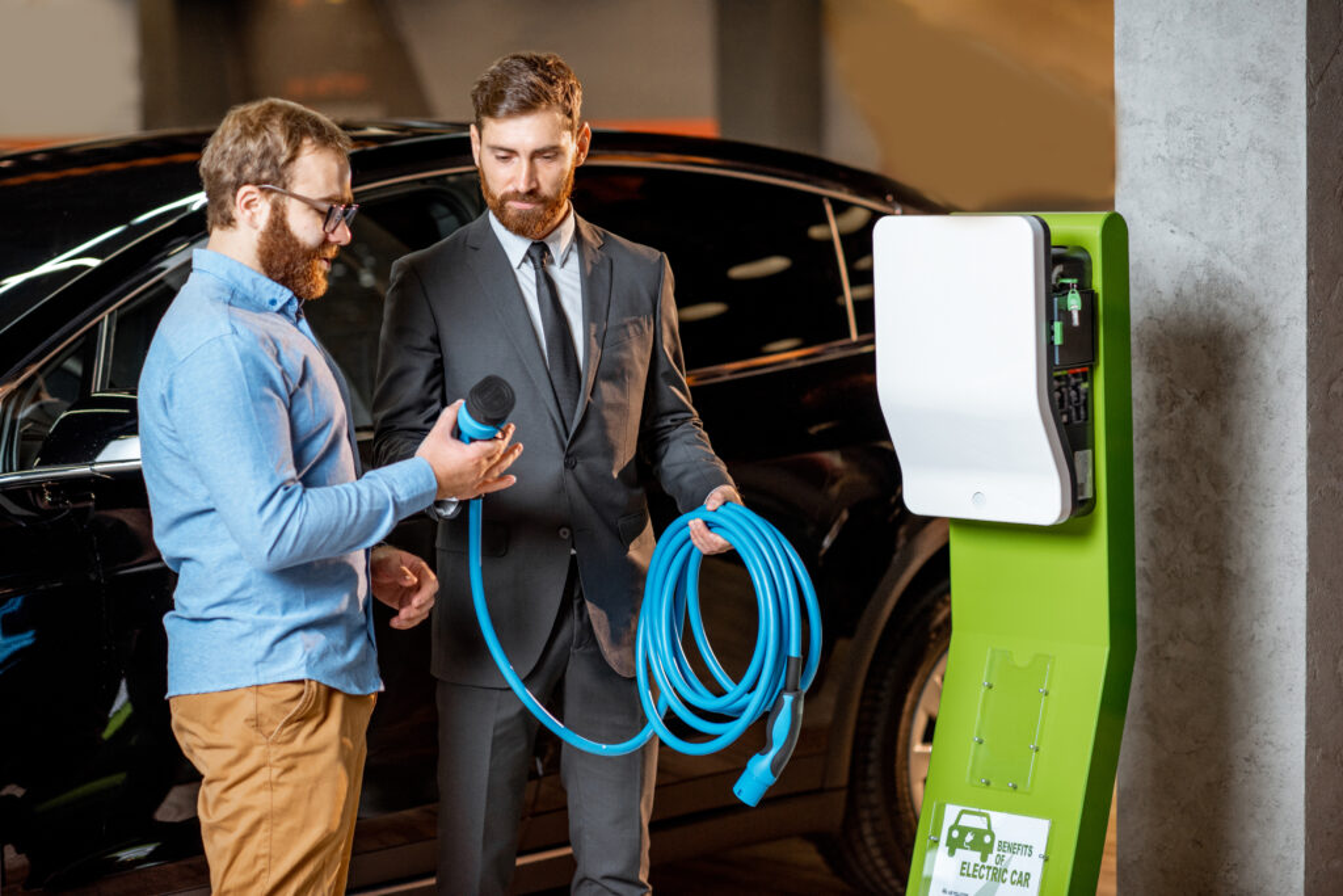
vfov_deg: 16.1
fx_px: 3171
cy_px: 448
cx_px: 672
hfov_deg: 23.9
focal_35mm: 85
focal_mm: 85
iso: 640
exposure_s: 1/200
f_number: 2.2
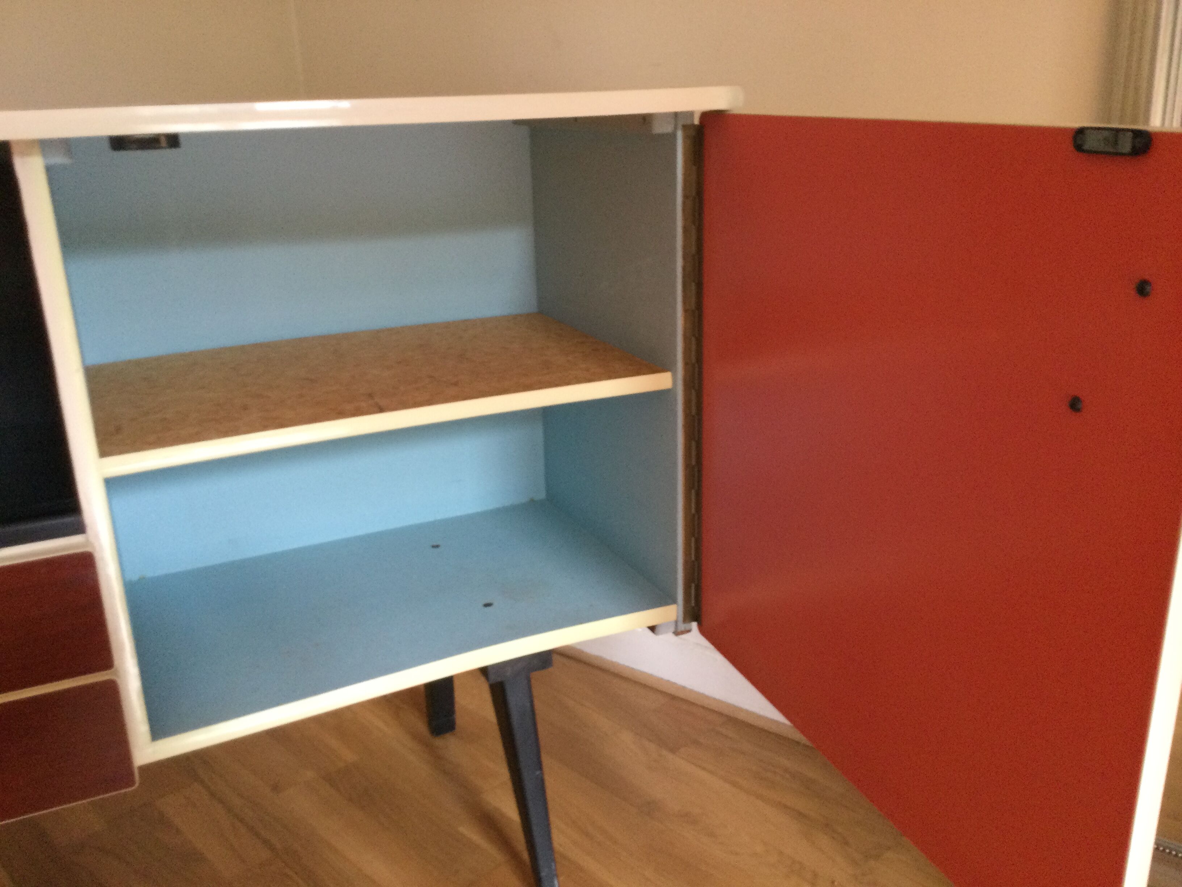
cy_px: 444
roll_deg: +2.9
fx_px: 1059
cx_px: 591
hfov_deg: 58.4
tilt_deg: -17.0
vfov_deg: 45.4
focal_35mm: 31
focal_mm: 3.3
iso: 160
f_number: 2.4
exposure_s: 1/33
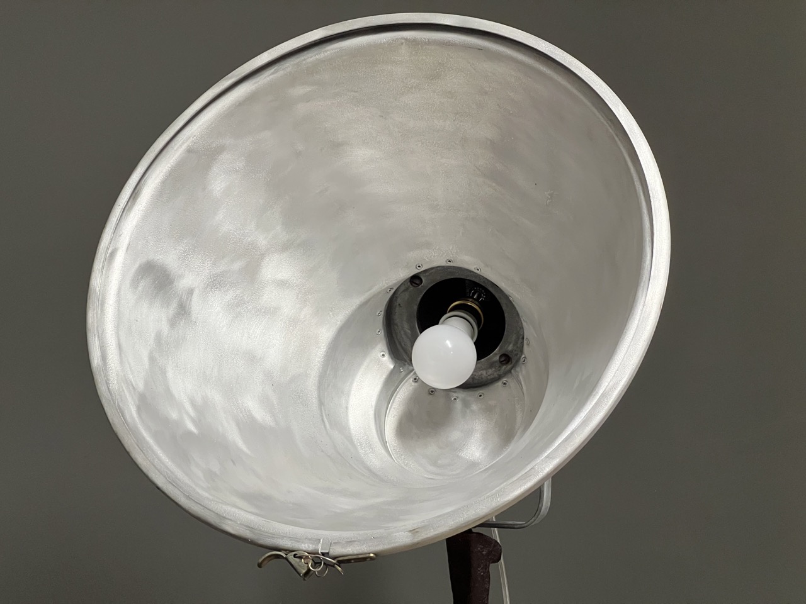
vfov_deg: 19.1
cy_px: 302
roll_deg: +1.4
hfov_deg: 25.3
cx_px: 403
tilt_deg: +2.2
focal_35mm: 77
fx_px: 1793
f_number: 2.8
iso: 500
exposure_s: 1/50
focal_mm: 9
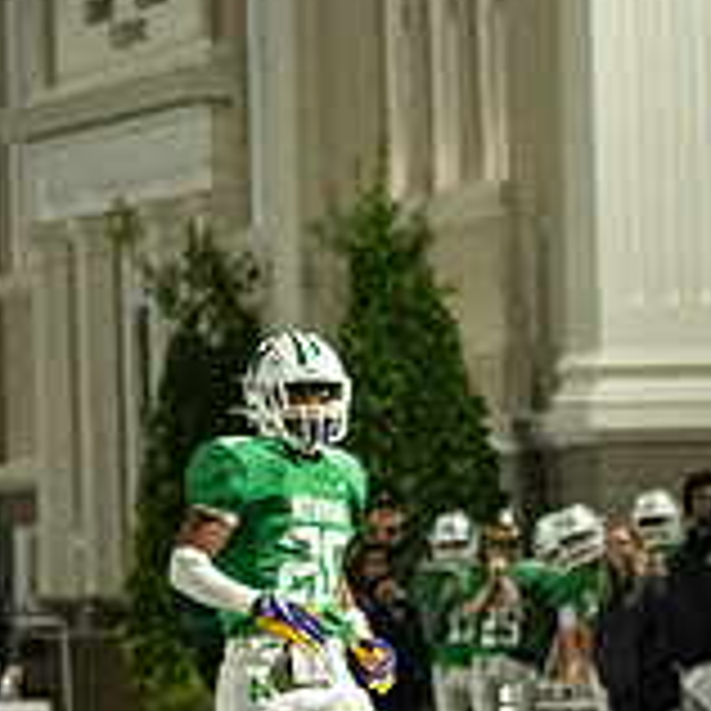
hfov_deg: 3.8
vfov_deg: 3.8
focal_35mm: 462
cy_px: 567
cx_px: 1351
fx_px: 10736
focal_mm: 70
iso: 5600
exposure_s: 1/800
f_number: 2.8
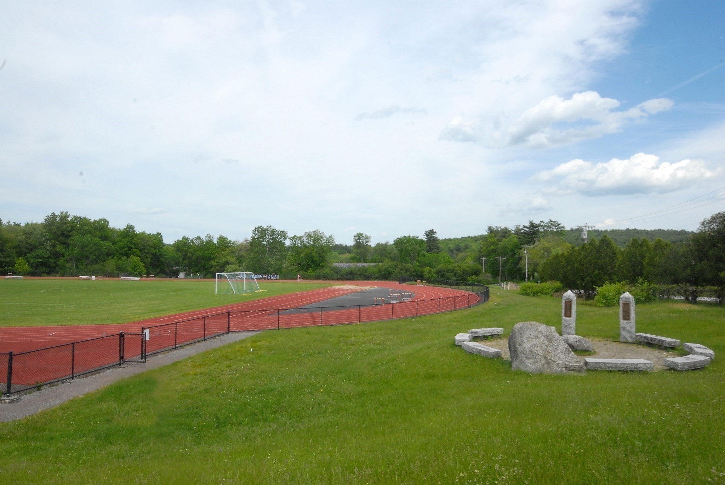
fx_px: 484
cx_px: 362
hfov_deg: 73.7
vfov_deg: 53.3
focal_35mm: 24
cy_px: 242
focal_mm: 16
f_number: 20
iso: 500
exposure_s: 1/125
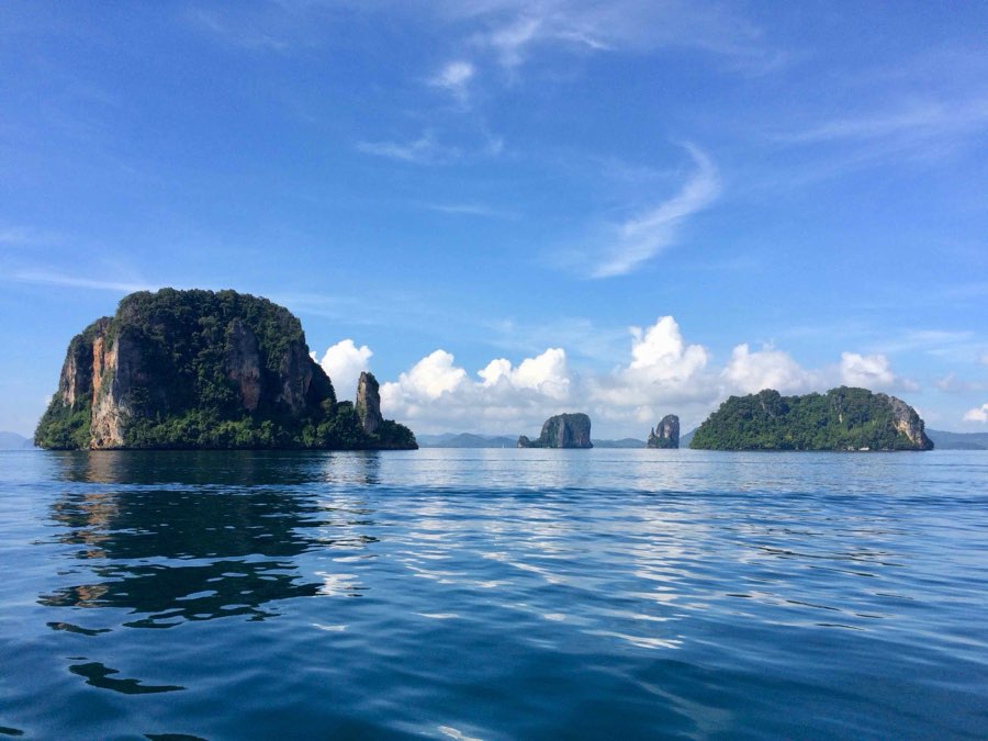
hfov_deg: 61.7
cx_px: 494
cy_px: 370
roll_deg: -1.1
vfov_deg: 48.2
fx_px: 828
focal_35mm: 29
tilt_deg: +3.7
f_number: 2.2
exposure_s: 1/2415
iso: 32
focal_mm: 4.15
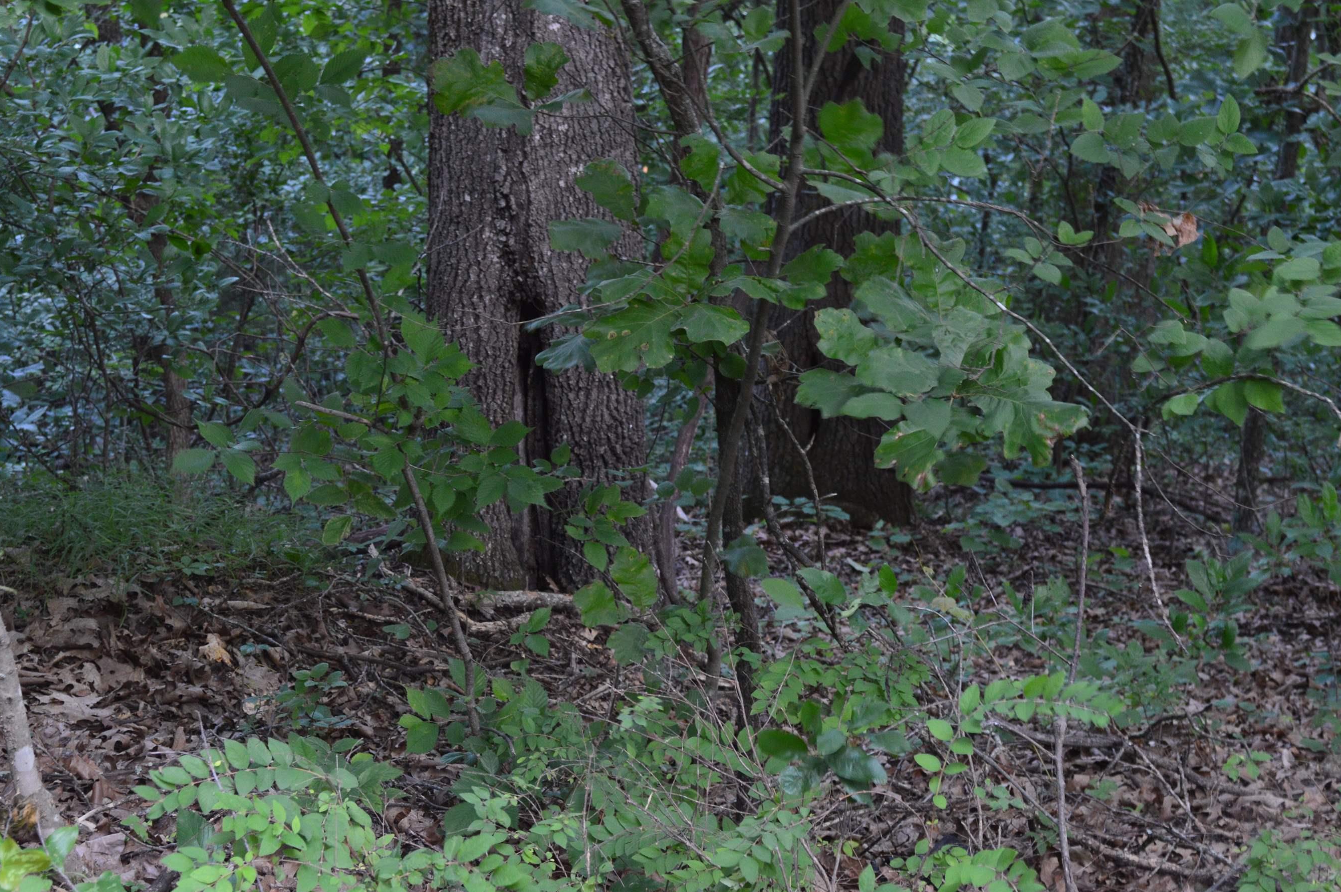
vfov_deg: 19.7
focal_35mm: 69
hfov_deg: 29.2
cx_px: 576
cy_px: 440
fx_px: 2568
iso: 800
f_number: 6.3
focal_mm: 40
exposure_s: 1/15
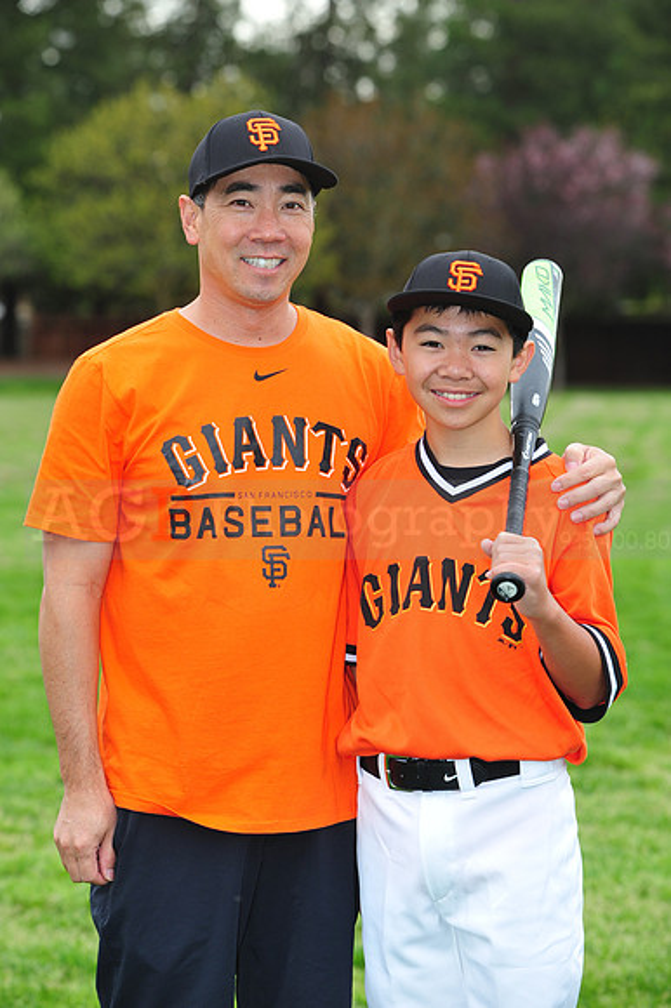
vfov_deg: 15.2
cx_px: 336
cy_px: 504
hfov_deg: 10.1
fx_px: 3779
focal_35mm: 135
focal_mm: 135
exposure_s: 1/200
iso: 400
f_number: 7.1
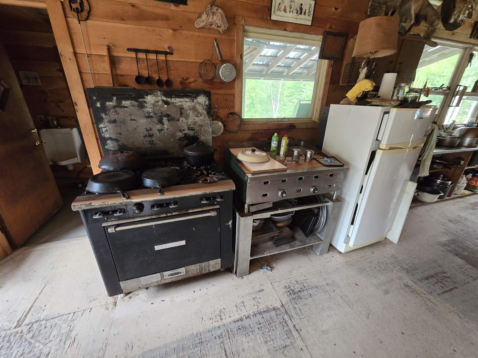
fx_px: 180
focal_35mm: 13
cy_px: 179
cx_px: 239
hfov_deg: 106.2
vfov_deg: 89.9
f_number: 2.2
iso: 500
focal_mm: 2.2
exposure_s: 1/60
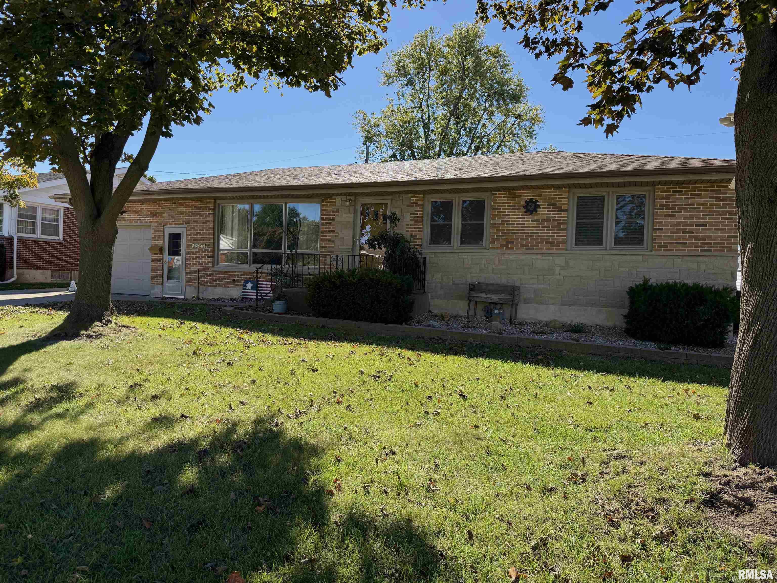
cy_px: 292
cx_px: 388
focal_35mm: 24
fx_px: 539
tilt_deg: -0.4
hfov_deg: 71.6
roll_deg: -2.1
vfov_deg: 56.8
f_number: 1.78
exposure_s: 1/2801
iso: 100
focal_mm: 6.76
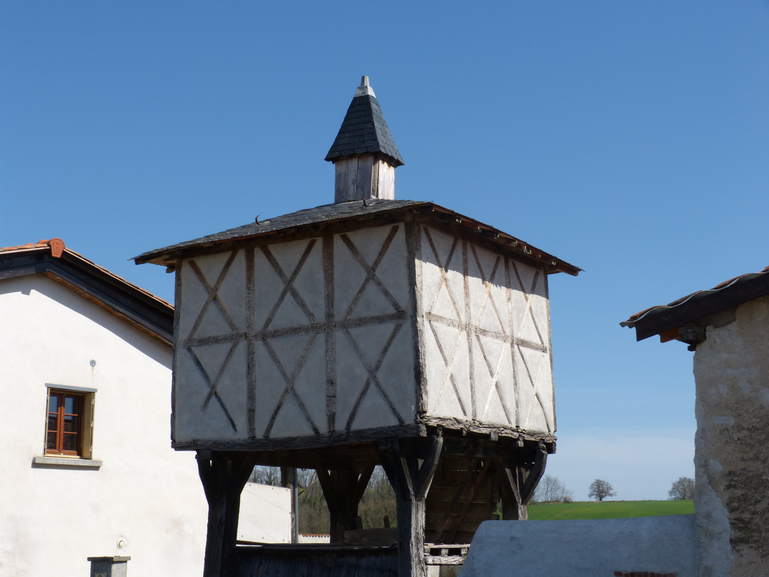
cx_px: 384
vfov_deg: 25.7
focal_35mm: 57
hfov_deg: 33.8
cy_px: 288
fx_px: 1266
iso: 100
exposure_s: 1/1300
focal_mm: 10.2
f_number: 4
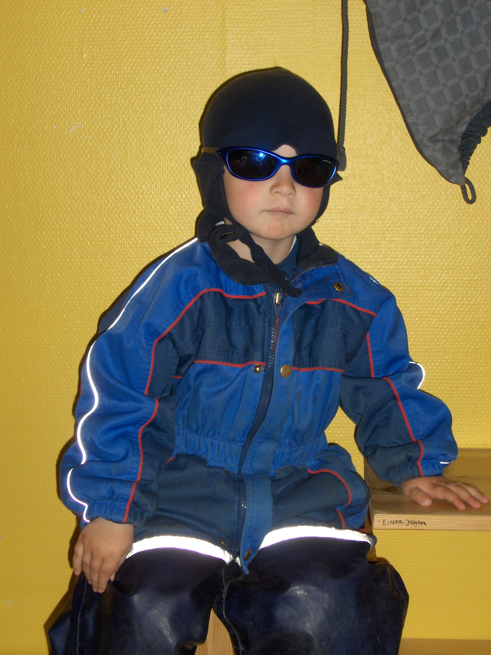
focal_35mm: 62
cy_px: 328
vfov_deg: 31.2
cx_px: 246
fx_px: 1173
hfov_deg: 23.7
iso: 100
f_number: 3.5
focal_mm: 10.19
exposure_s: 1/90
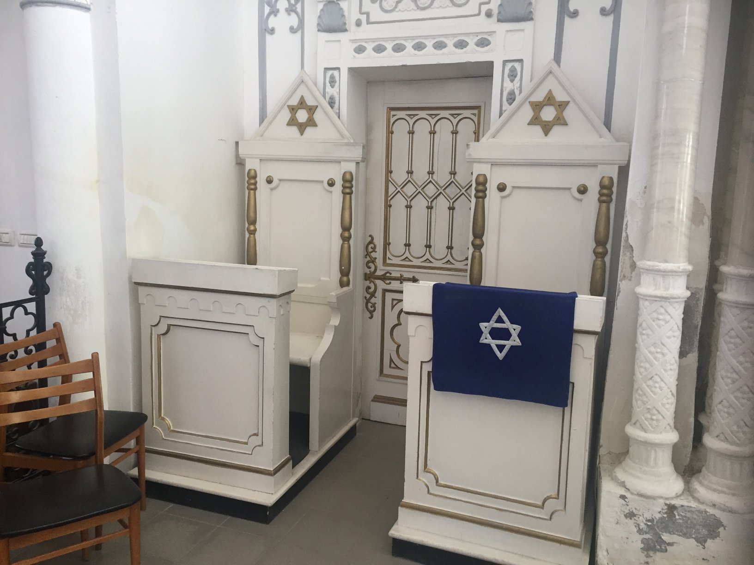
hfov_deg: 61.7
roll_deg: -1.5
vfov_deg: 48.2
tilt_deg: -10.1
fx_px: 632
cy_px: 282
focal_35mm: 29
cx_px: 377
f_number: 2.2
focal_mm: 4.15
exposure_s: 1/33
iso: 64
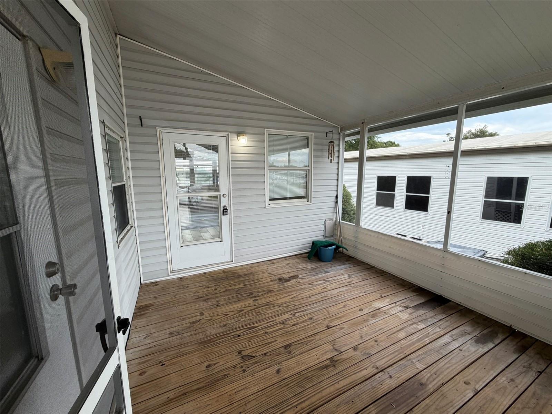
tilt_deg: -9.2
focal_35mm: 14
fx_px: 223
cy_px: 207
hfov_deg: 102.1
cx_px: 276
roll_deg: +0.4
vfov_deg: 85.7
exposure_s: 1/121
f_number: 2.2
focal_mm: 2.22
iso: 64
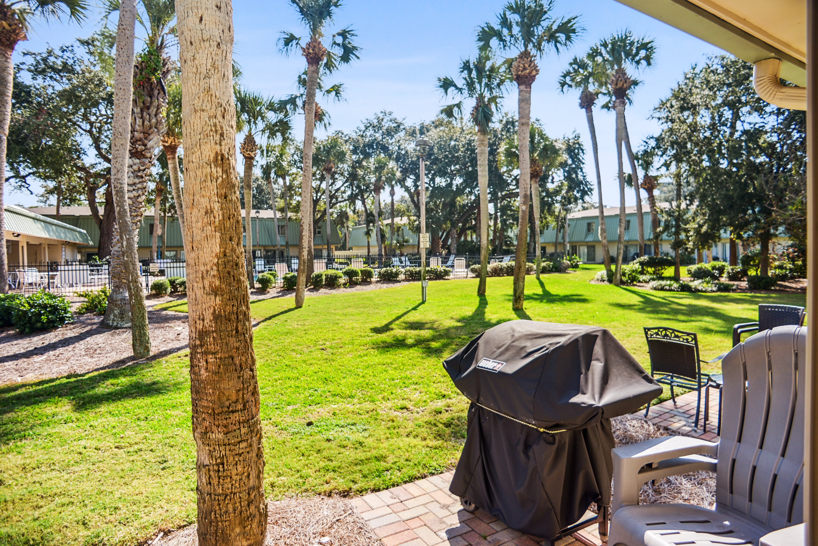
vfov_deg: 62.0
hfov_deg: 84.0
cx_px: 409
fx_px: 455
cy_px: 273
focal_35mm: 20
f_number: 3.5
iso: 400
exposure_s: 1/2000
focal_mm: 20
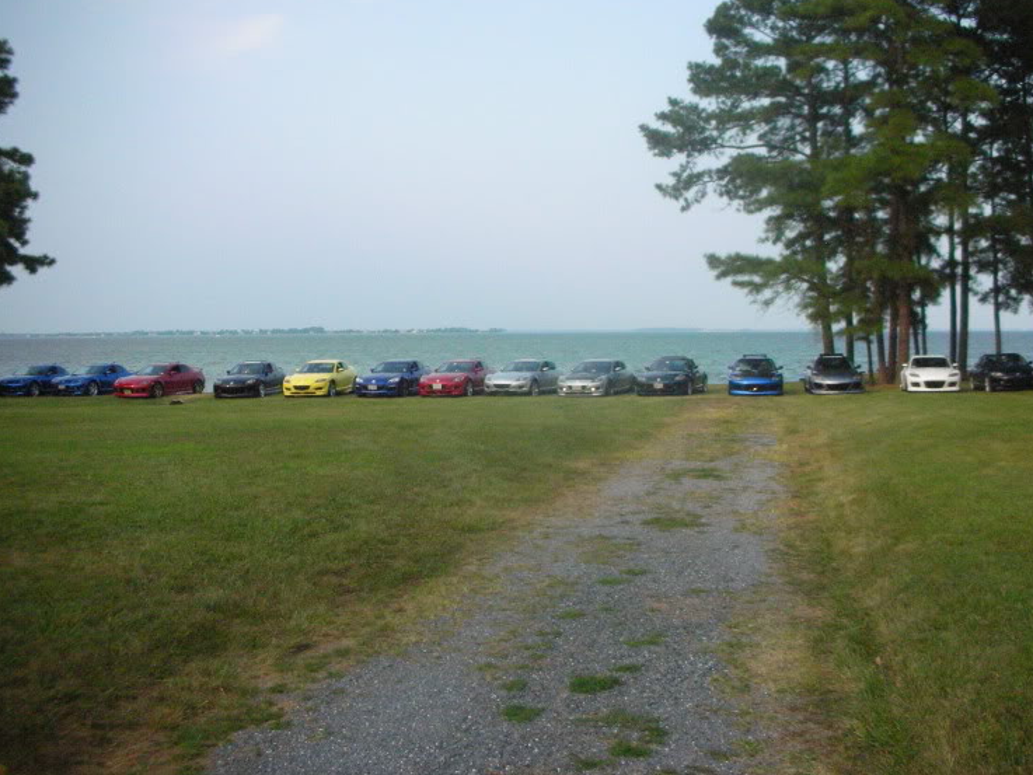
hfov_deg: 48.9
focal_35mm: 38
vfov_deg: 37.7
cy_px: 356
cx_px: 552
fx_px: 1134
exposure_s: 1/196
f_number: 8.5
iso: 400
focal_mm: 5.8
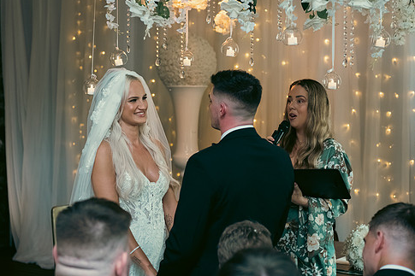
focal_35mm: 79
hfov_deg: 25.7
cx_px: 190
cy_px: 135
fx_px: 910
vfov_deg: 17.3
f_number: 3.5
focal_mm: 66
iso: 1250
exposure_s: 1/160
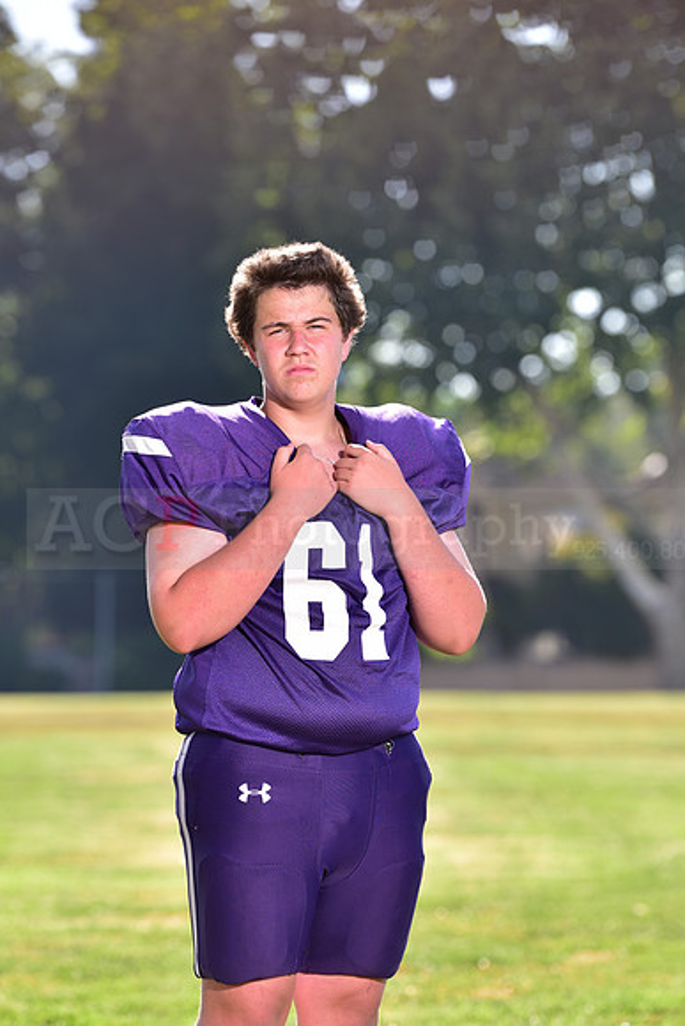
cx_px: 342
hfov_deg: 6.9
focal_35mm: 200
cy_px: 513
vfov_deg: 10.3
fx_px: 5704
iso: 100
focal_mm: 200
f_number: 5
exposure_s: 1/250
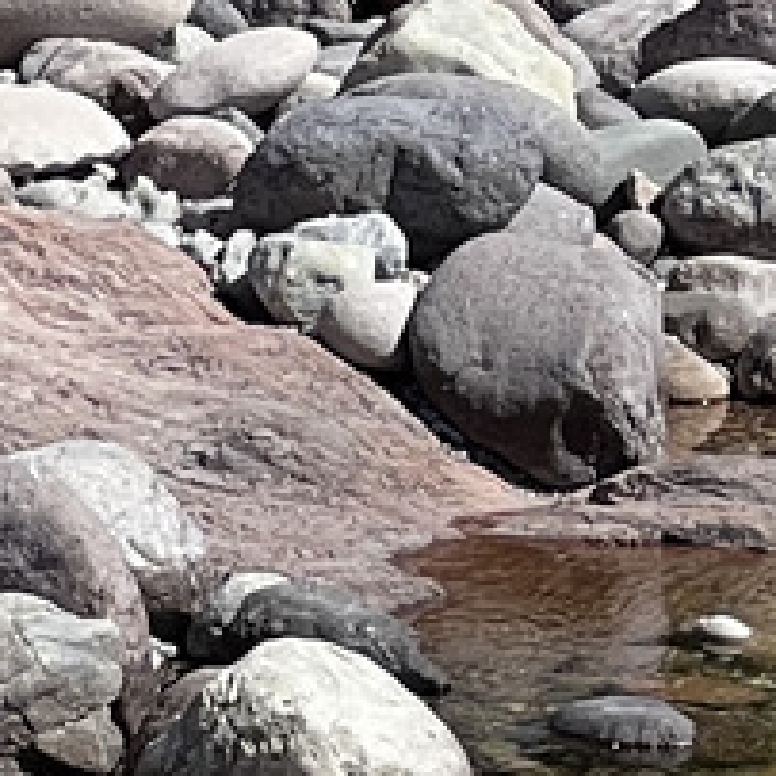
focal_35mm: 537
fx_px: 13620
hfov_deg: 3.2
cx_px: 2148
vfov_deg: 3.3
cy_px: 470
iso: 32
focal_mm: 9
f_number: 2.8
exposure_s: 1/230
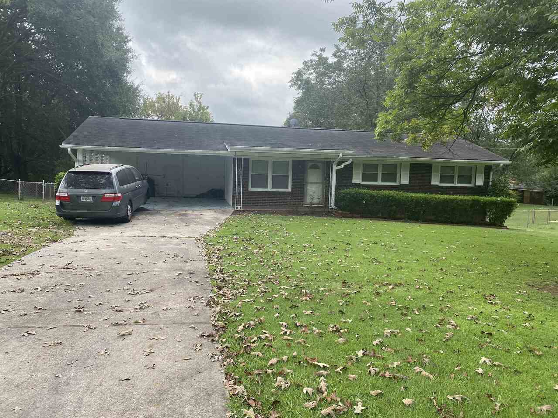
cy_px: 209
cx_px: 279
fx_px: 419
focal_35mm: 26
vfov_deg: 53.1
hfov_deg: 67.3
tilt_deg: -6.3
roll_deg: -2.5
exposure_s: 1/782
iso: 32
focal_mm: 4.25
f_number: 1.8
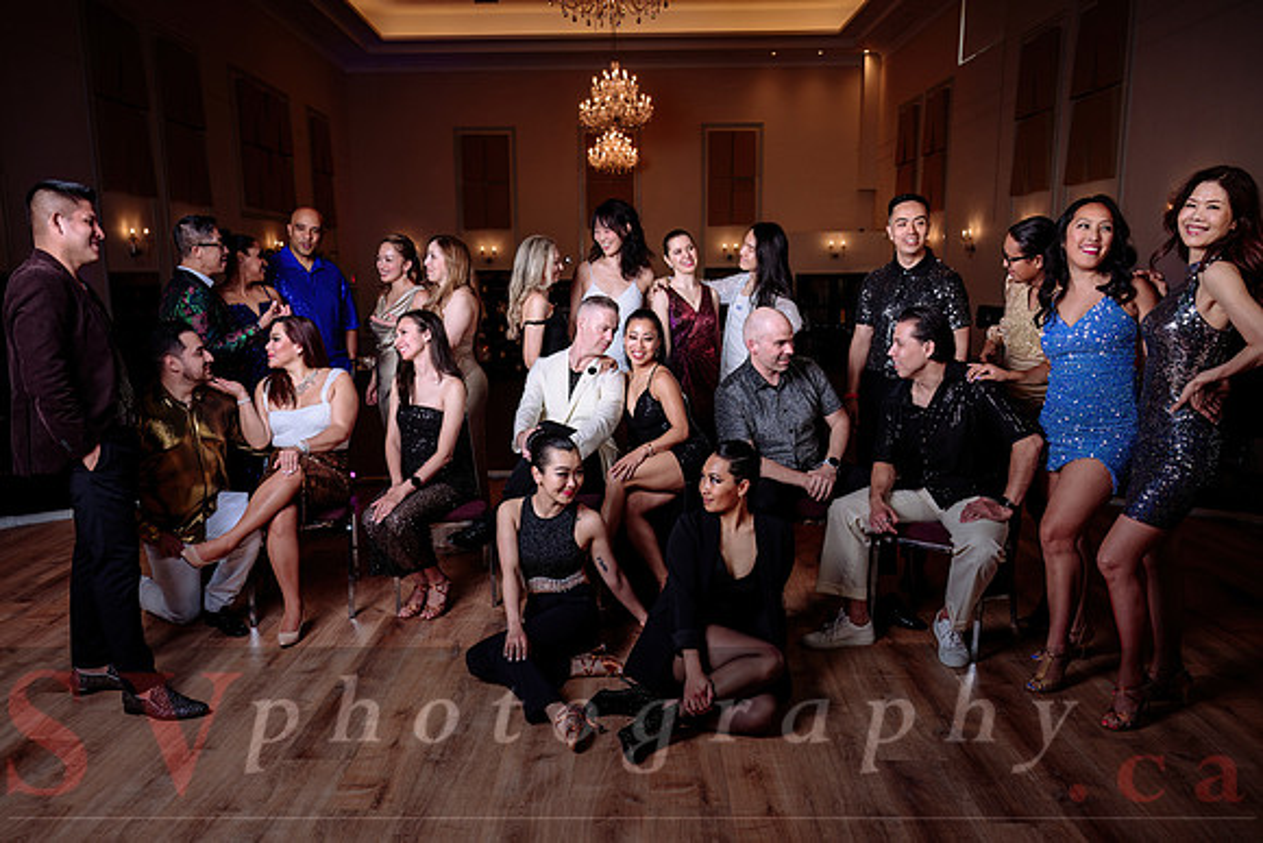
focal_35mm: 28
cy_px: 456
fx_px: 972
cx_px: 618
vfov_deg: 46.8
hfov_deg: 66.0
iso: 125
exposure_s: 1/125
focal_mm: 25
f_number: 5.6
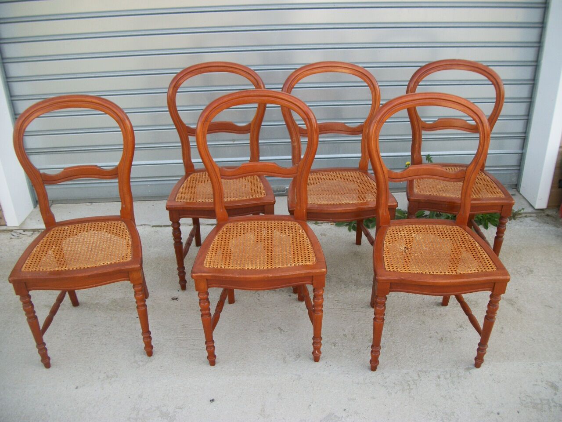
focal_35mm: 32
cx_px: 281
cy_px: 211
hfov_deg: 56.8
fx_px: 520
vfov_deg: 44.2
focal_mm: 5.7
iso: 80
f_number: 2.9
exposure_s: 1/250
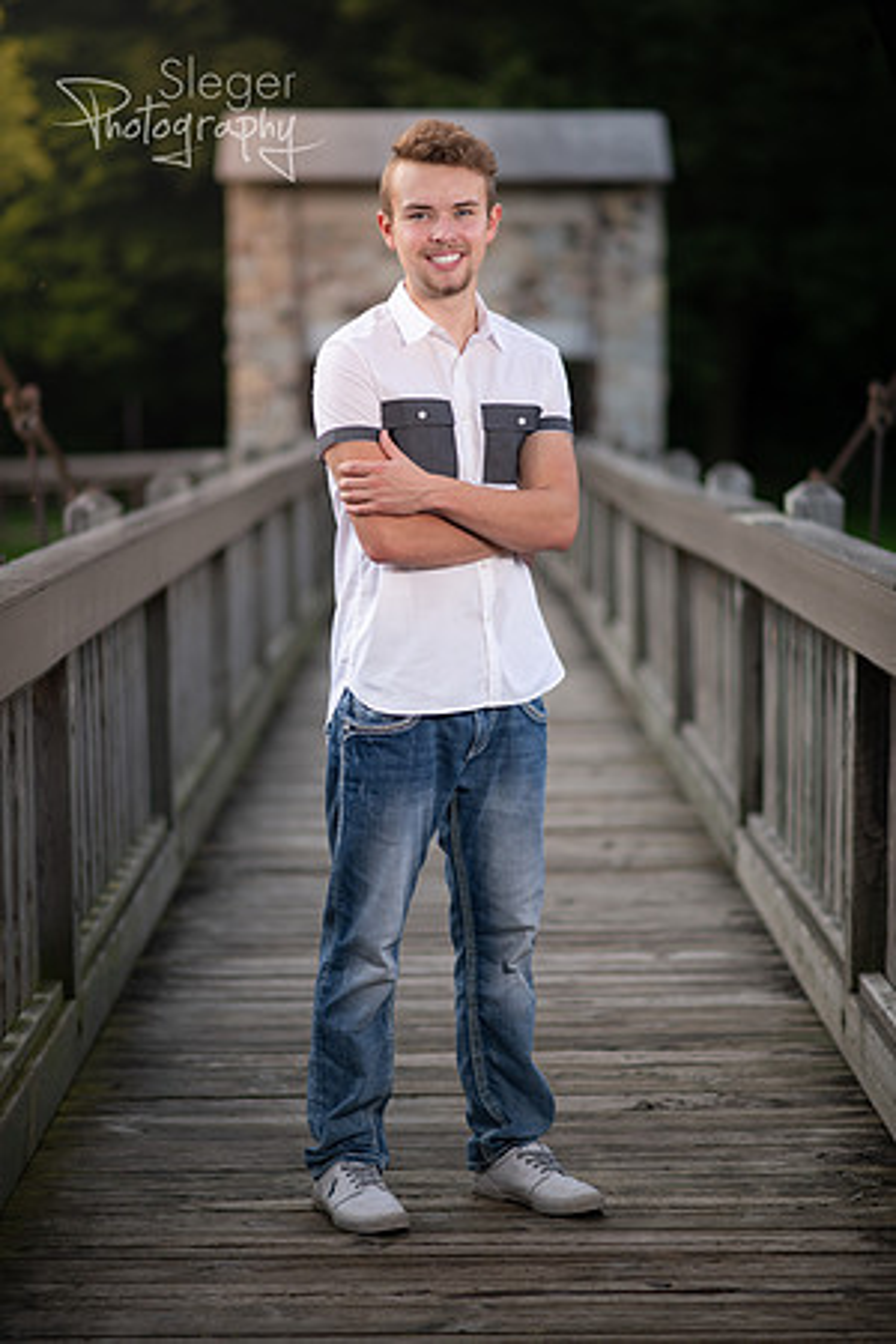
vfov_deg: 23.9
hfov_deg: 16.1
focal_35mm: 85
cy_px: 672
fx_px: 3173
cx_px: 448
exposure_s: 1/1000
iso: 100
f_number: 1.8
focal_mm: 85
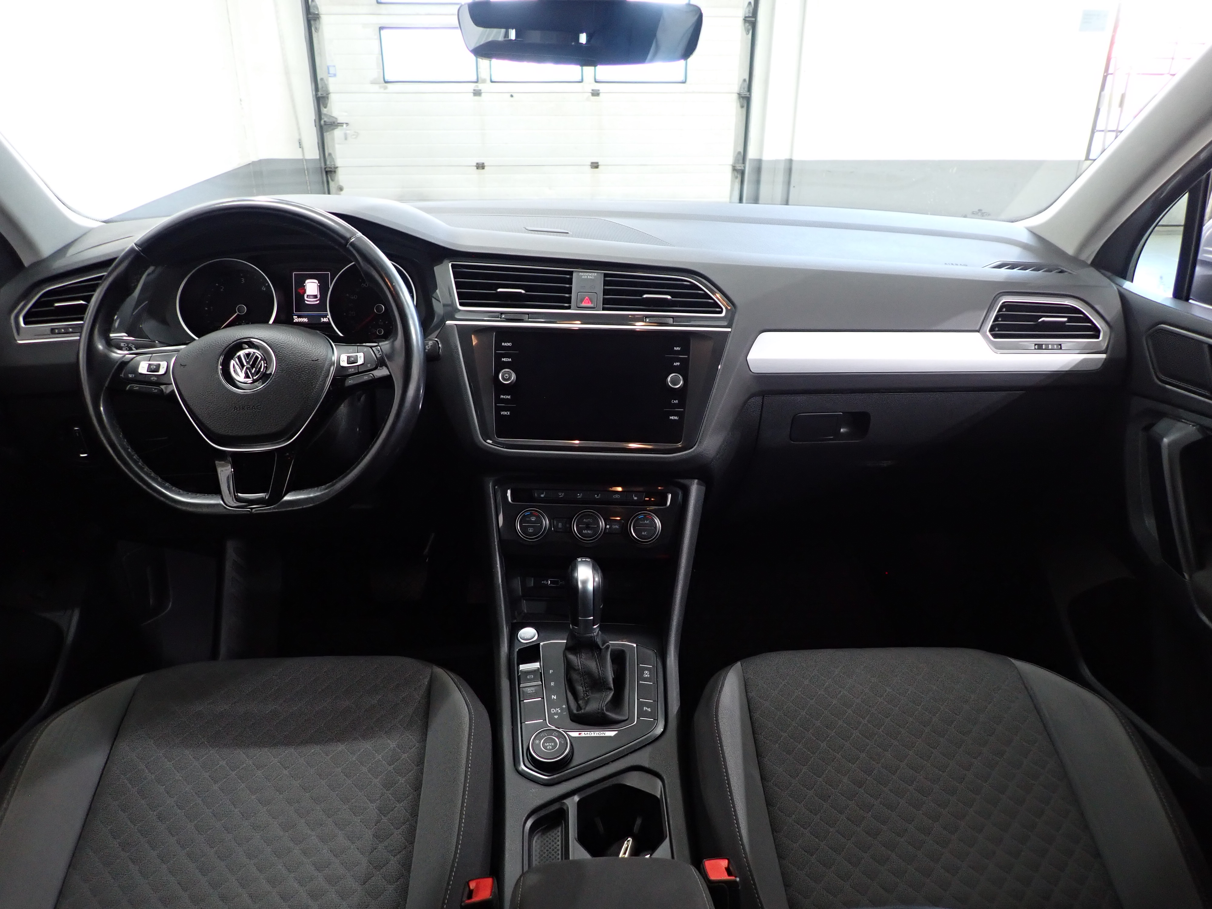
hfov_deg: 69.4
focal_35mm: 25
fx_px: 875
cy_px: 454
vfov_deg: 54.9
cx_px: 606
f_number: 2
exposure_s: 1/30
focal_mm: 4.5
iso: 320
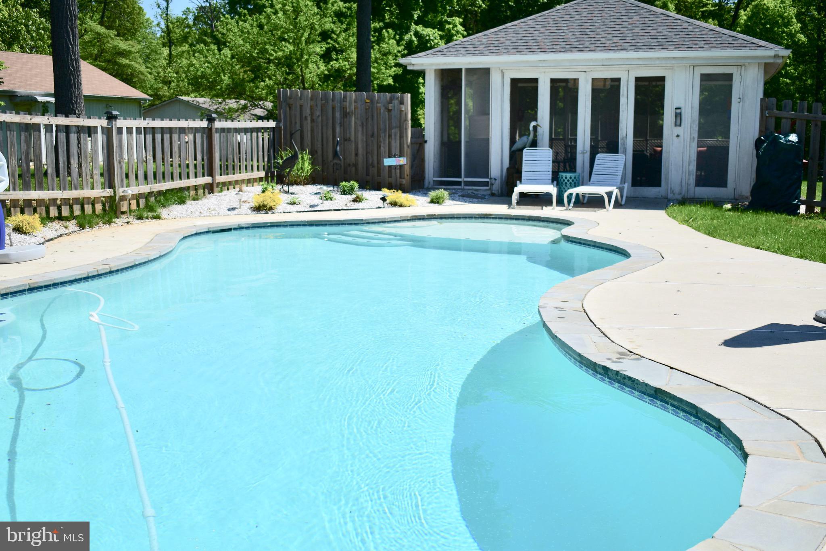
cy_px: 276
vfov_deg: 34.2
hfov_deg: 49.6
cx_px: 413
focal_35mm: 39
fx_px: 895
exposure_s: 1/3200
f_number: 4
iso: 100
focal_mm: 26
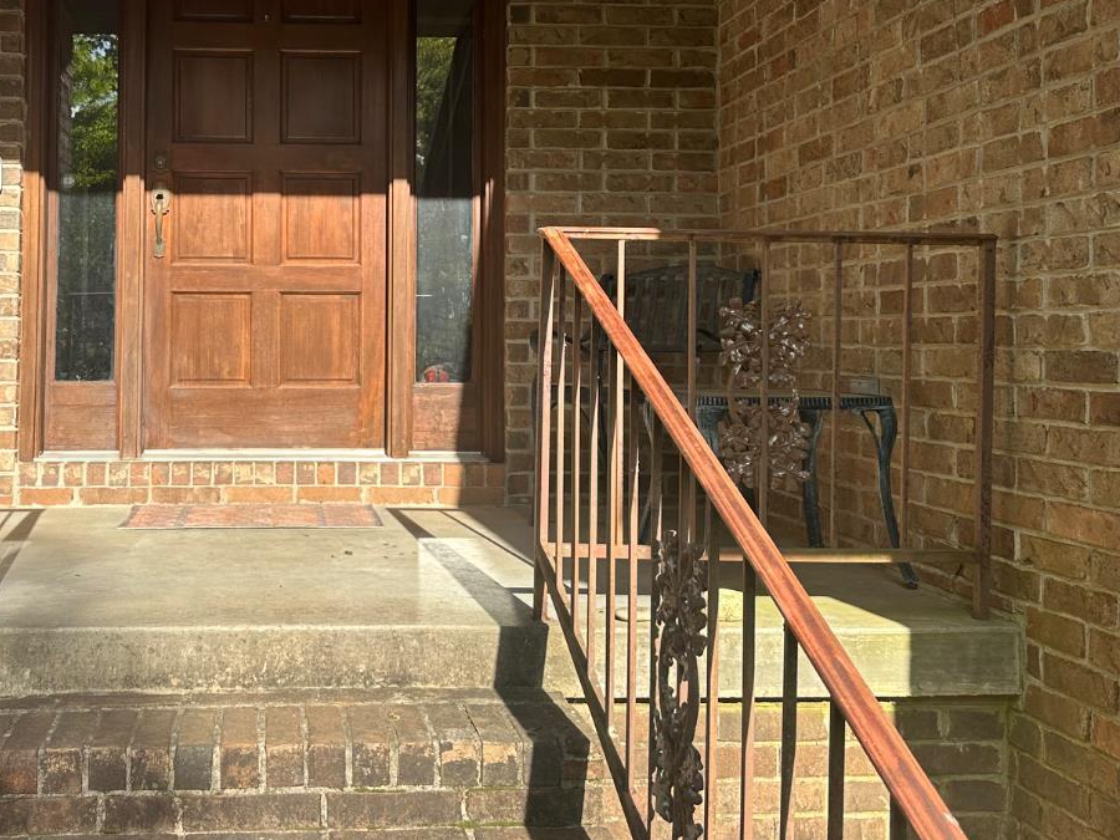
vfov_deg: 35.7
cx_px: 342
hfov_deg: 45.8
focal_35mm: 40
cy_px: 292
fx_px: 1294
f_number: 1.78
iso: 80
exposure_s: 1/1587
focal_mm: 6.86
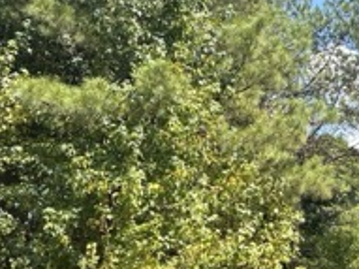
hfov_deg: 20.5
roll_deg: -0.5
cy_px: 199
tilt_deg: +6.1
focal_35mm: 87
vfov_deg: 16.9
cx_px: 474
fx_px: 902
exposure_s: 1/1217
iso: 50
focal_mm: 5.96
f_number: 1.6
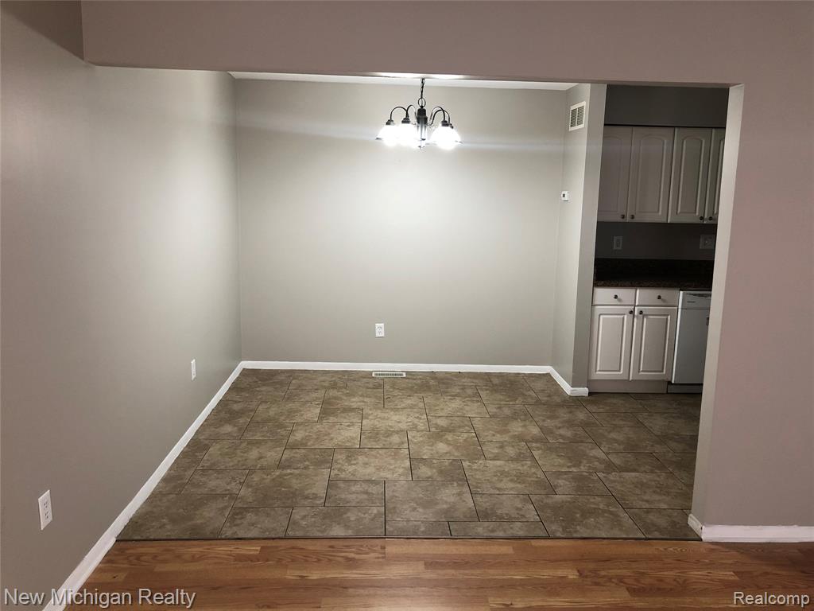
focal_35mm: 28
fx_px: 658
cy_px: 306
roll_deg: -0.6
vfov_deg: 49.7
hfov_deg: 63.4
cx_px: 407
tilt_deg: -9.6
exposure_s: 1/24
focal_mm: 3.99
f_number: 1.8
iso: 40
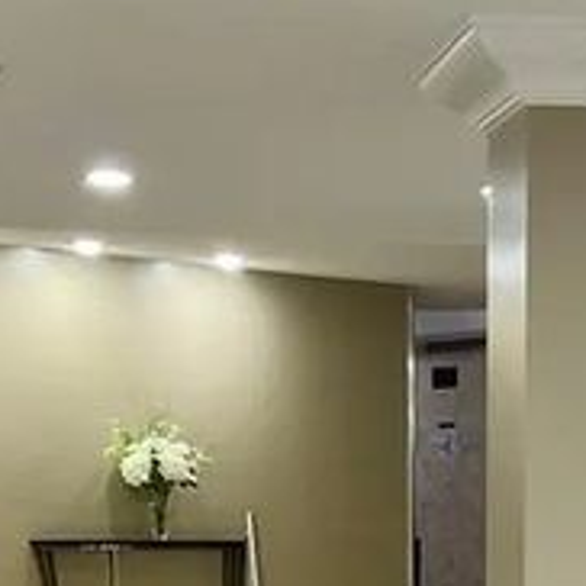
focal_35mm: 120
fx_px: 2298
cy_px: 897
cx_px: 557
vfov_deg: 13.6
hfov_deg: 14.3
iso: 125
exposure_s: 1/60
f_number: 1.8
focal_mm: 3
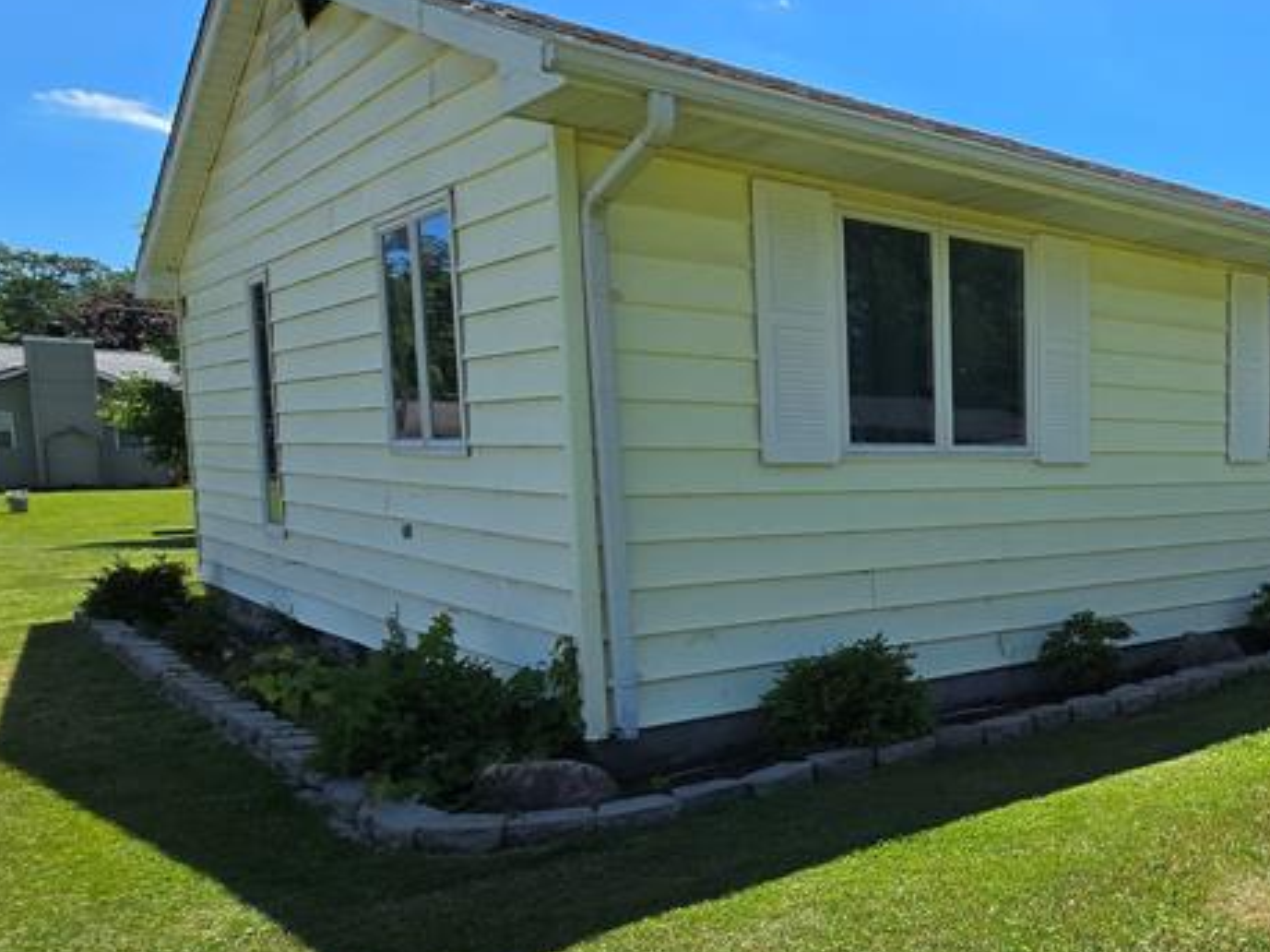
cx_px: 1267
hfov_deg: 50.1
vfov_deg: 47.8
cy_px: 589
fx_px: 1064
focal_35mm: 29
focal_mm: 2.2
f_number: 2.2
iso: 50
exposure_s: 1/2271
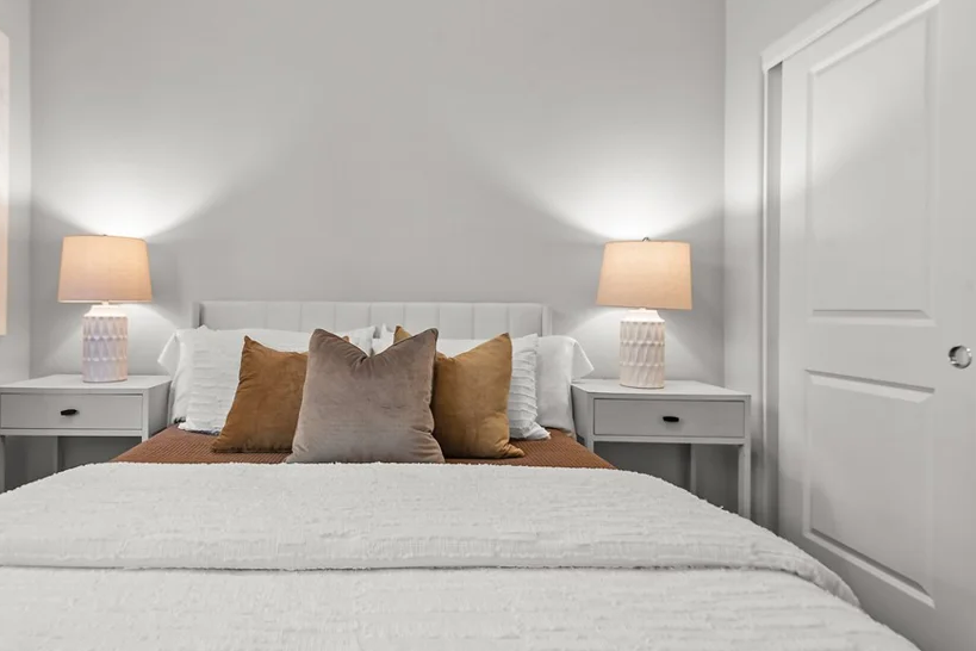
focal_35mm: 20
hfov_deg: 82.5
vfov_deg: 61.9
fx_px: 542
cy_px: 301
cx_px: 371
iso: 100
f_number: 8
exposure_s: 1/1.67
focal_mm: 16
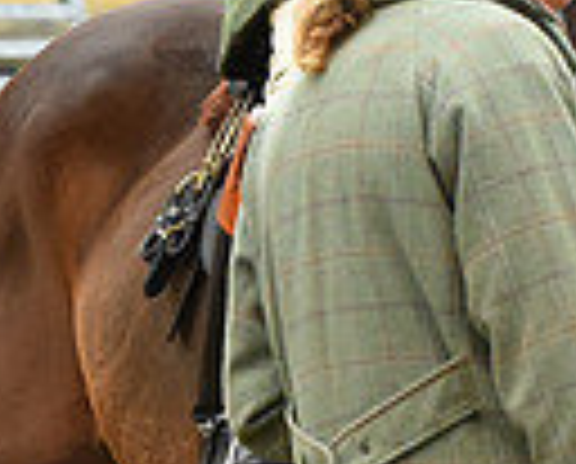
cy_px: -333
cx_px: 1125
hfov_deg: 3.3
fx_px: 9791
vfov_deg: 2.7
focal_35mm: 573
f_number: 5.6
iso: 2000
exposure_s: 1/1250
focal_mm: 135
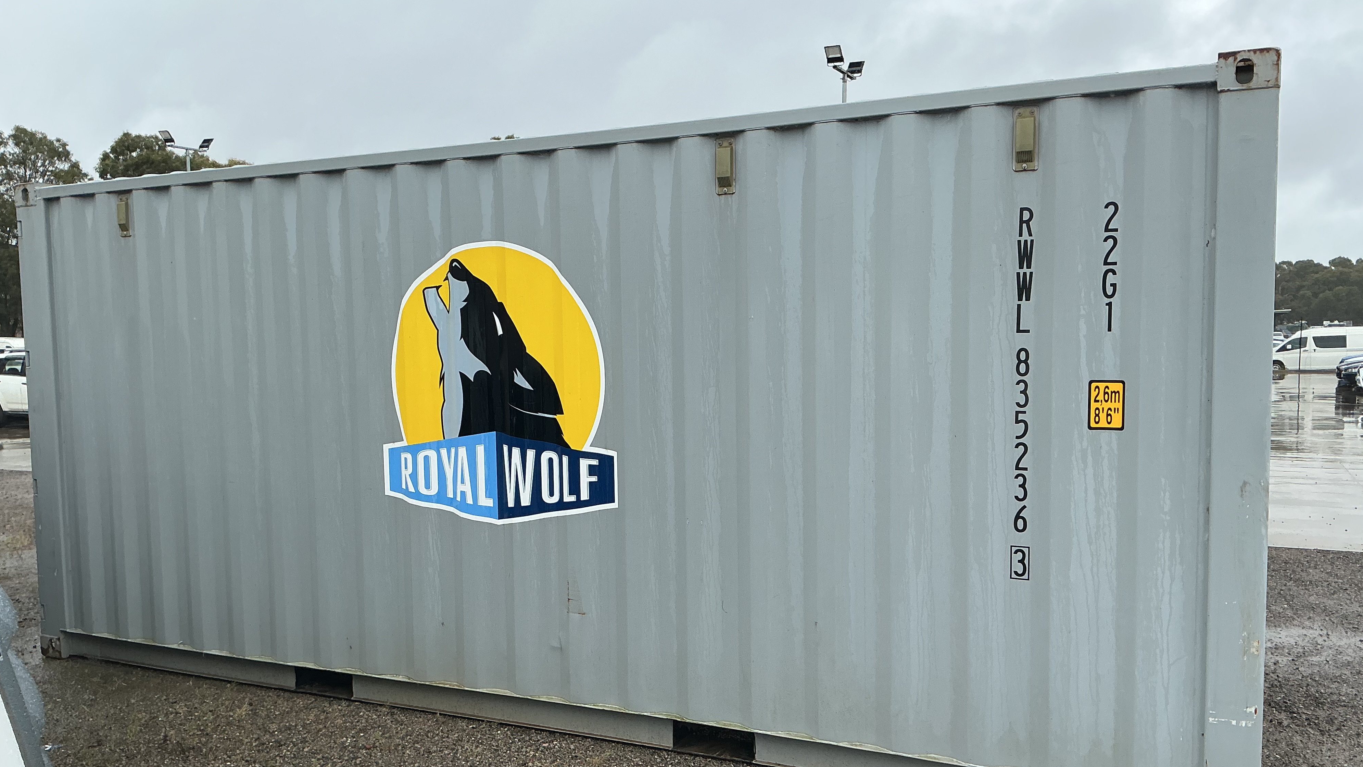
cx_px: 677
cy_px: 429
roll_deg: -0.9
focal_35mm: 32
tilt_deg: -5.2
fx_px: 1156
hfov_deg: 61.0
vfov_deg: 36.6
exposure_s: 1/593
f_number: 1.8
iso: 25
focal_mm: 3
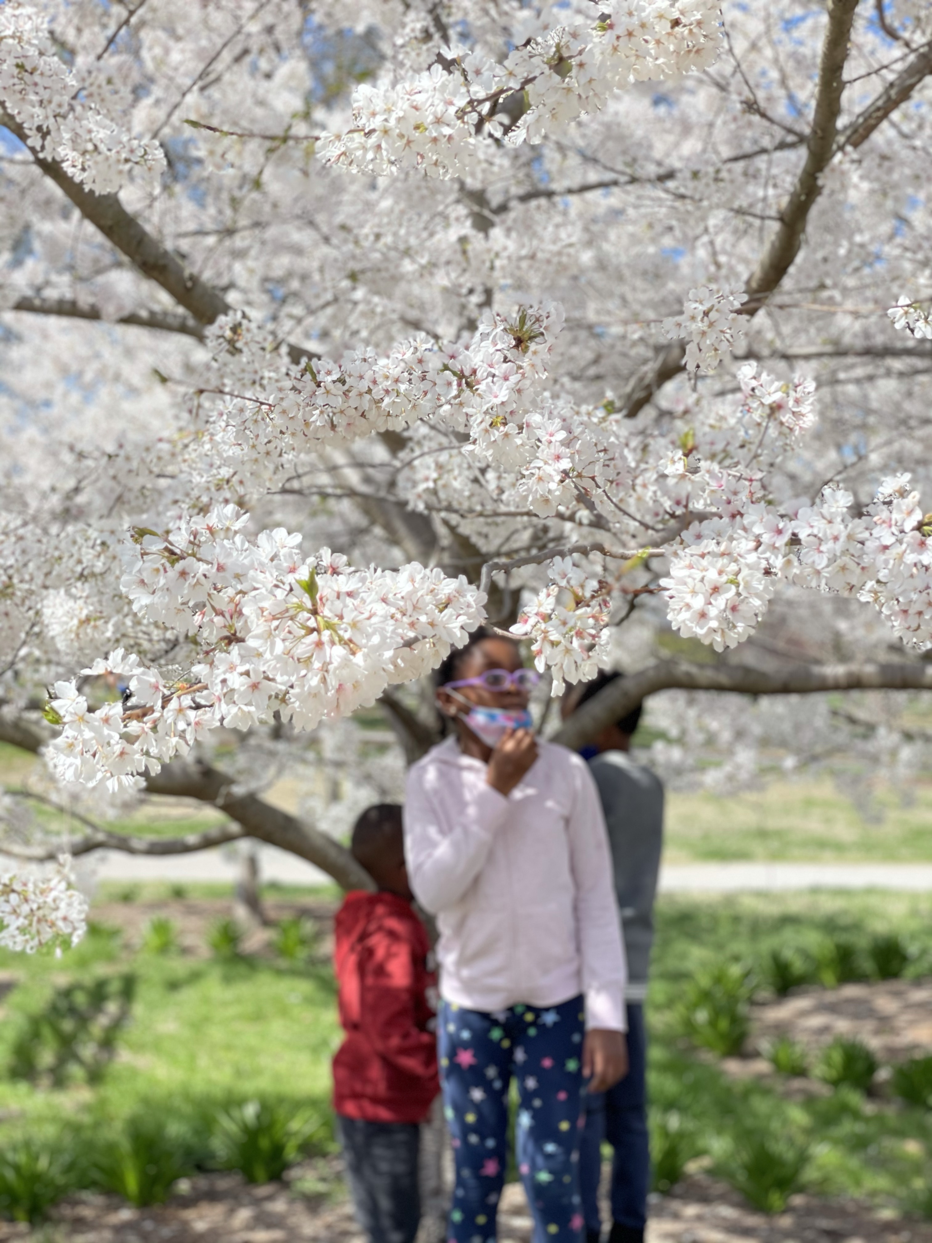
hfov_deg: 28.0
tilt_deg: +0.3
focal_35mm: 52
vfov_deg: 36.8
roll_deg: -1.7
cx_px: 466
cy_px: 622
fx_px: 1867
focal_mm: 6
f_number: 2
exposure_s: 1/1065
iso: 25
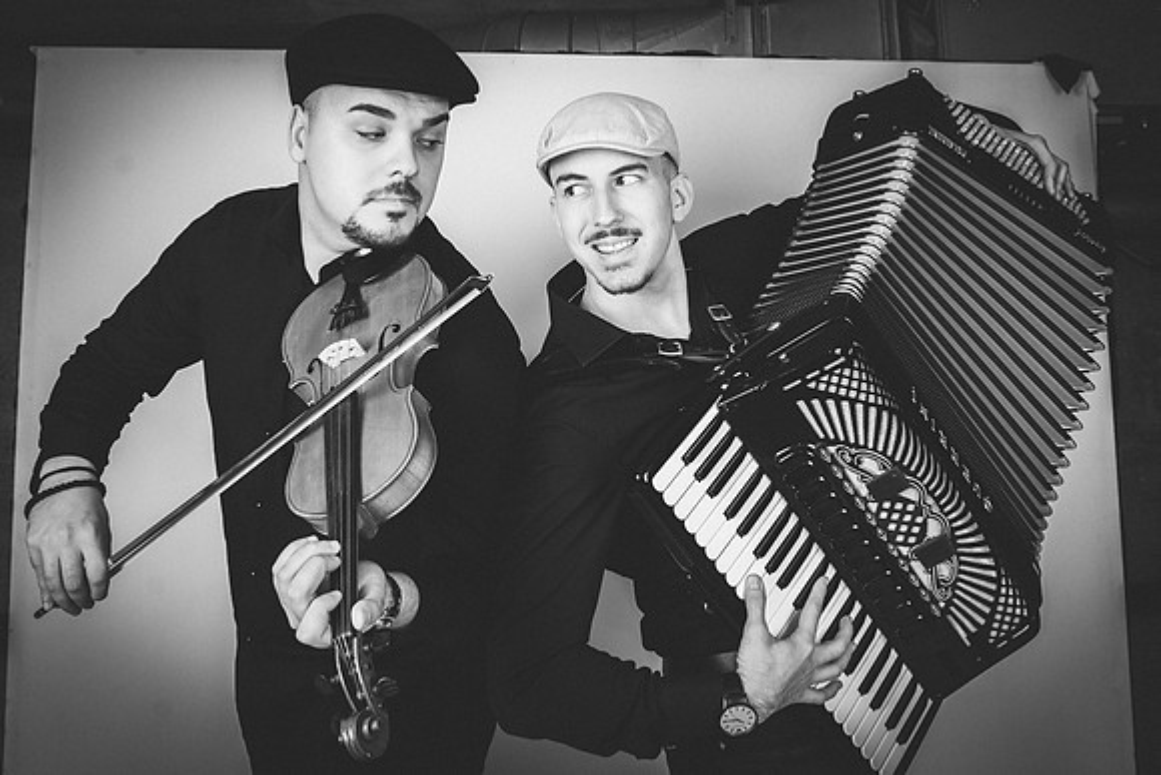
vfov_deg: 37.5
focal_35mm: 35
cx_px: 605
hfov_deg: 54.6
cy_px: 239
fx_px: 1124
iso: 100
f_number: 6.3
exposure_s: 1/80
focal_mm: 24
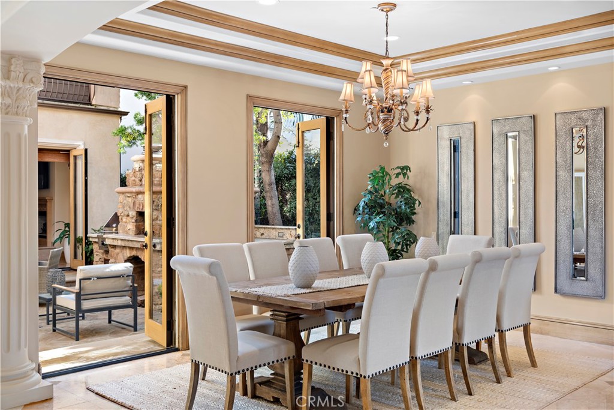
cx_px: 307
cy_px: 205
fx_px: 597
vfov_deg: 37.9
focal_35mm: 35
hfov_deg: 54.4
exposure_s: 1/160
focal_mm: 35
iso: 125
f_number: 7.1
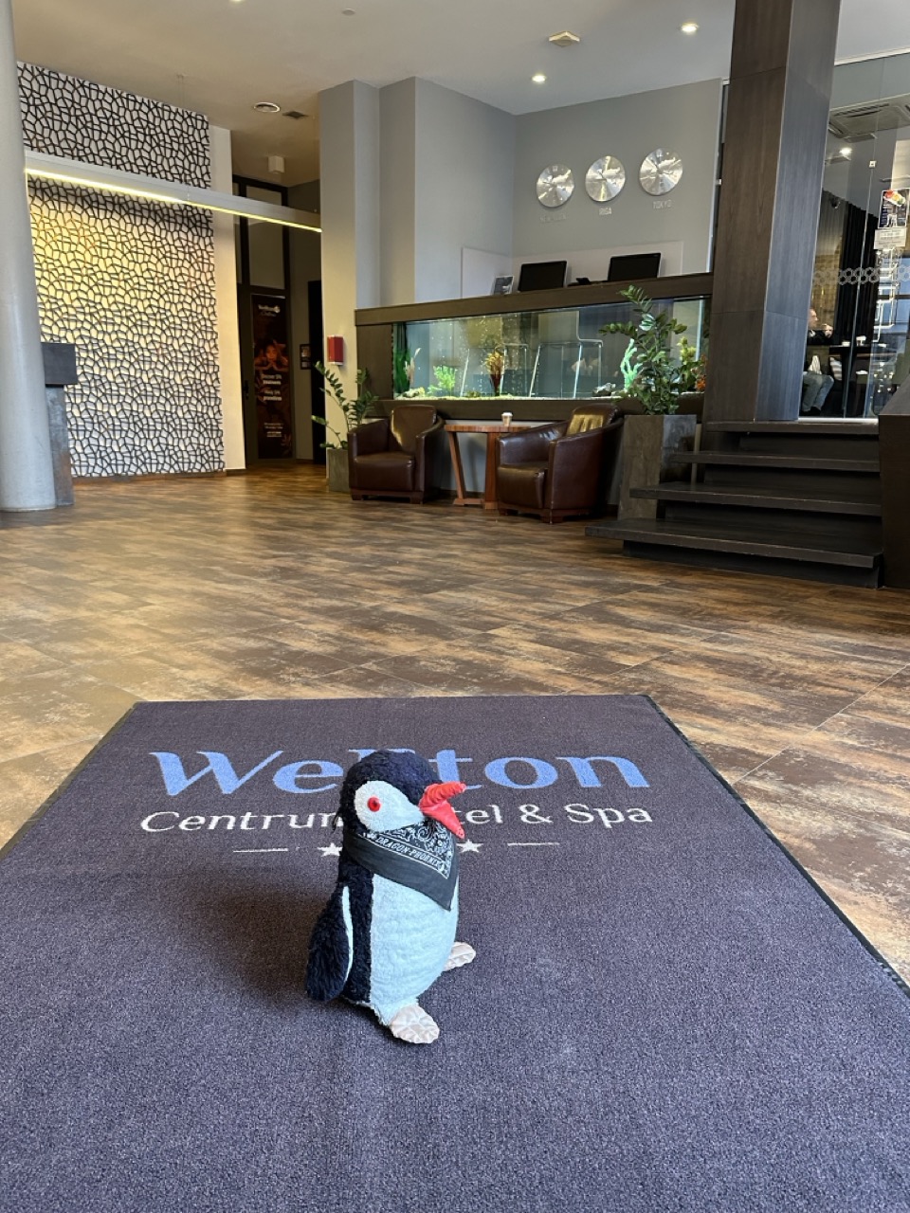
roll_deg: -0.6
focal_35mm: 24
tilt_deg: -12.2
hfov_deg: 56.8
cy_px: 606
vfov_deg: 71.6
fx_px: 841
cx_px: 455
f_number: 1.78
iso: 400
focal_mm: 6.86
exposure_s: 1/50
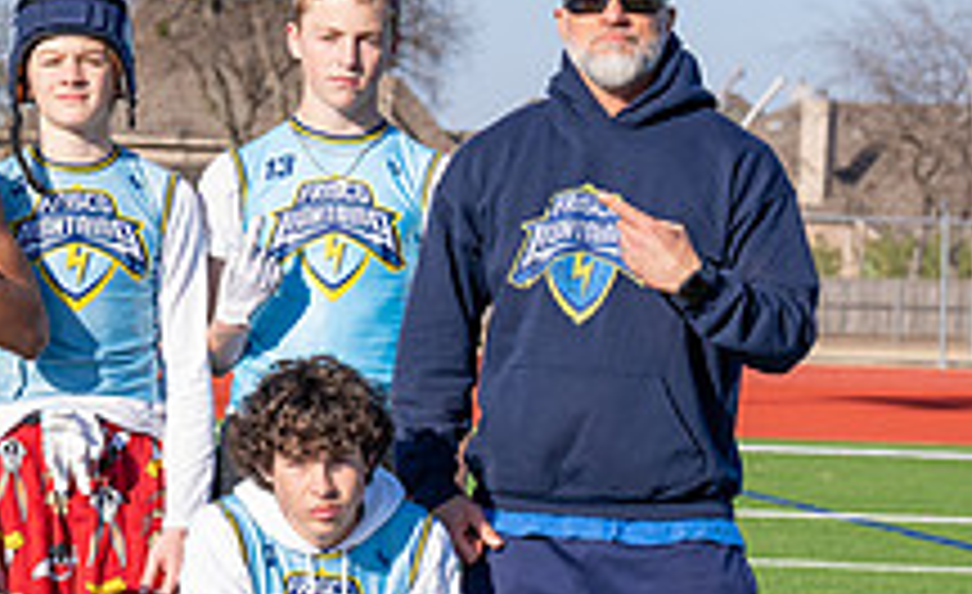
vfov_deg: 5.9
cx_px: -185
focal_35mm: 218
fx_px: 5739
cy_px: 412
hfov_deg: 9.6
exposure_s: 1/320
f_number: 6.3
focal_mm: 70
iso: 100
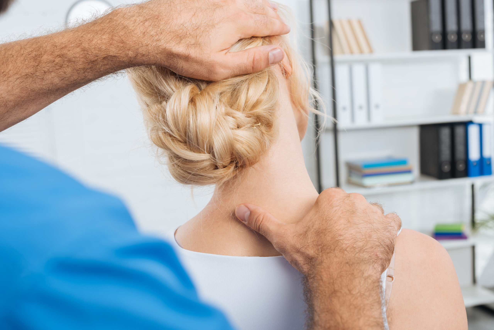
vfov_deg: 27.0
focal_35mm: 50
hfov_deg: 39.6
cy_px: 165
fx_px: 686
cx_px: 247
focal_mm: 50
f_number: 6.3
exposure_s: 1/200
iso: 100
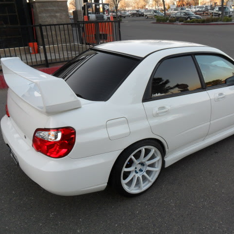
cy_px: 117
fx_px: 245
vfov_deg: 51.1
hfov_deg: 50.7
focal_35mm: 32
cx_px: 144
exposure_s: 1/60
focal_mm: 4.9
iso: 100
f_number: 3.5
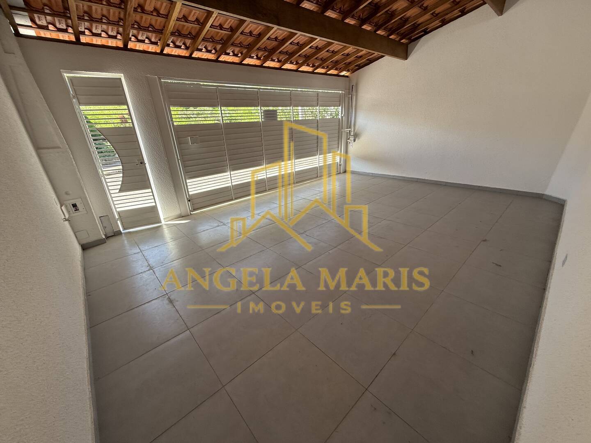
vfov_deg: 85.7
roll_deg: +2.9
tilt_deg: -23.8
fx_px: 239
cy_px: 222
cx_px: 296
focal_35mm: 14
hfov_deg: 102.1
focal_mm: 2.22
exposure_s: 1/131
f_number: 2.2
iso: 64
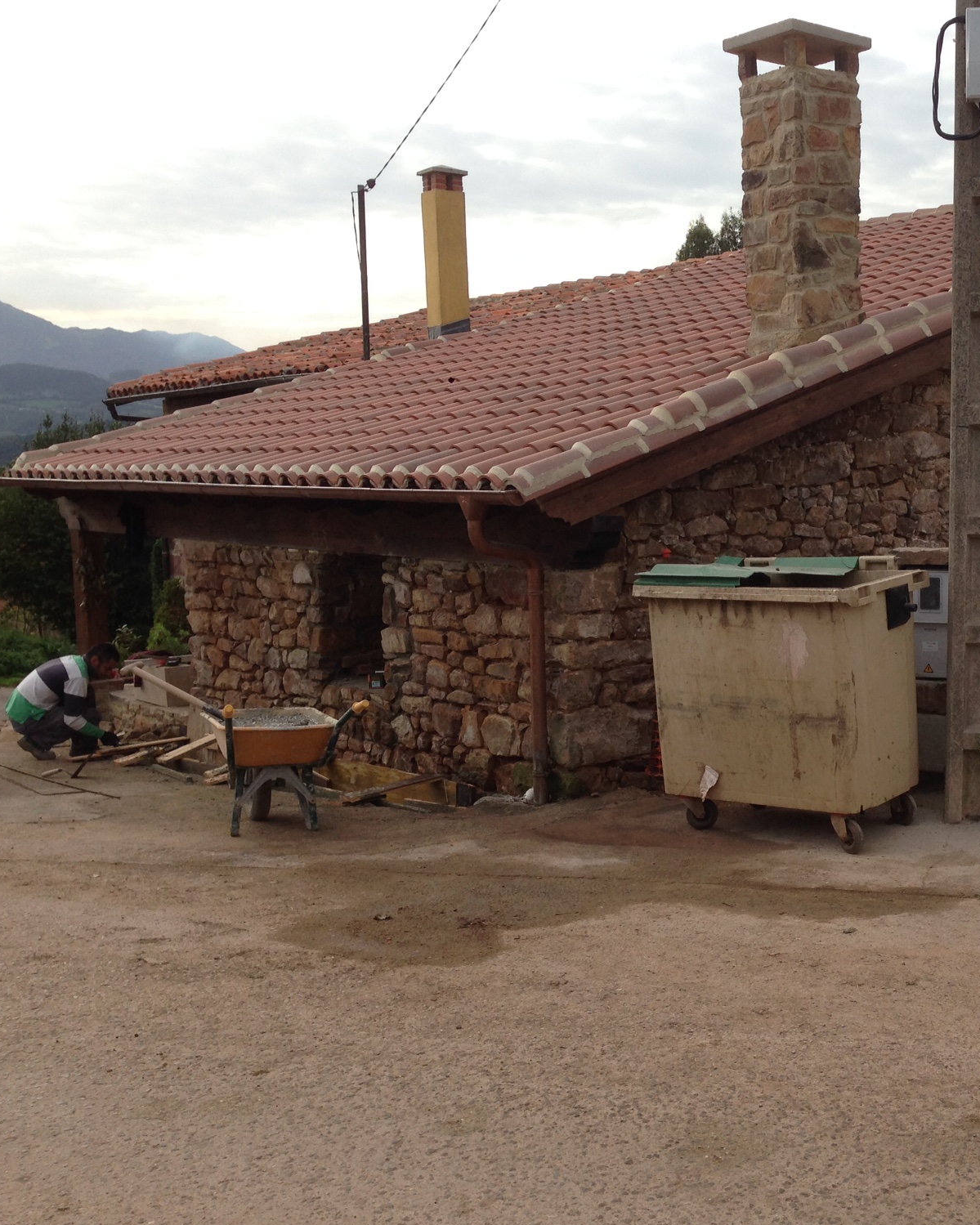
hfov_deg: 33.0
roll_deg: -0.3
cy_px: 607
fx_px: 1595
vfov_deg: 42.0
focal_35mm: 44
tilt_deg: -7.0
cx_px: 814
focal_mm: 4.12
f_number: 2.4
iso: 50
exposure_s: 1/847
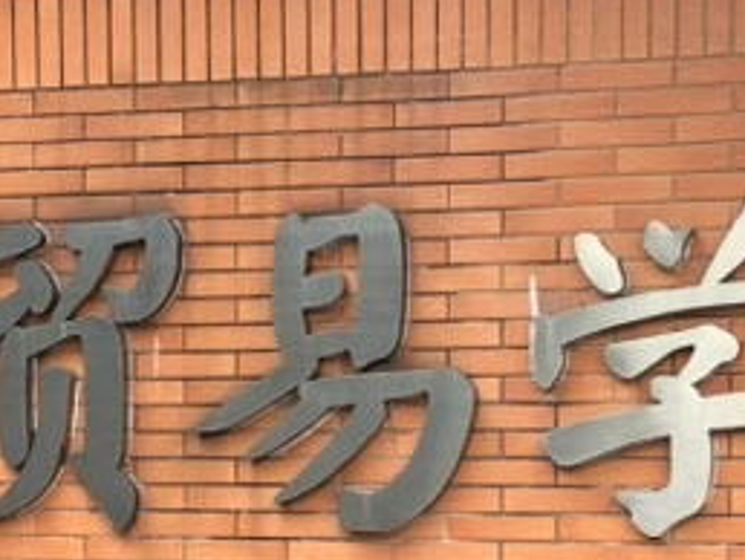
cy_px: 520
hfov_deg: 17.7
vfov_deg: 13.2
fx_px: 2391
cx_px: 413
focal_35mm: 111
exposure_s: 1/175
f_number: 1.8
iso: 20
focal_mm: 4
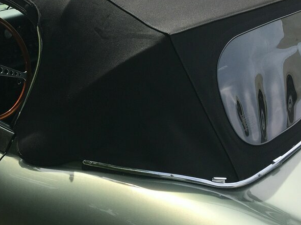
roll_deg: -0.4
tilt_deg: -15.5
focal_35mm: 59
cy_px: 35
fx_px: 513
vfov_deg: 24.3
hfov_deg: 32.2
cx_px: 81
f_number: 2.2
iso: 25
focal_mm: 4.15
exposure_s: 1/810
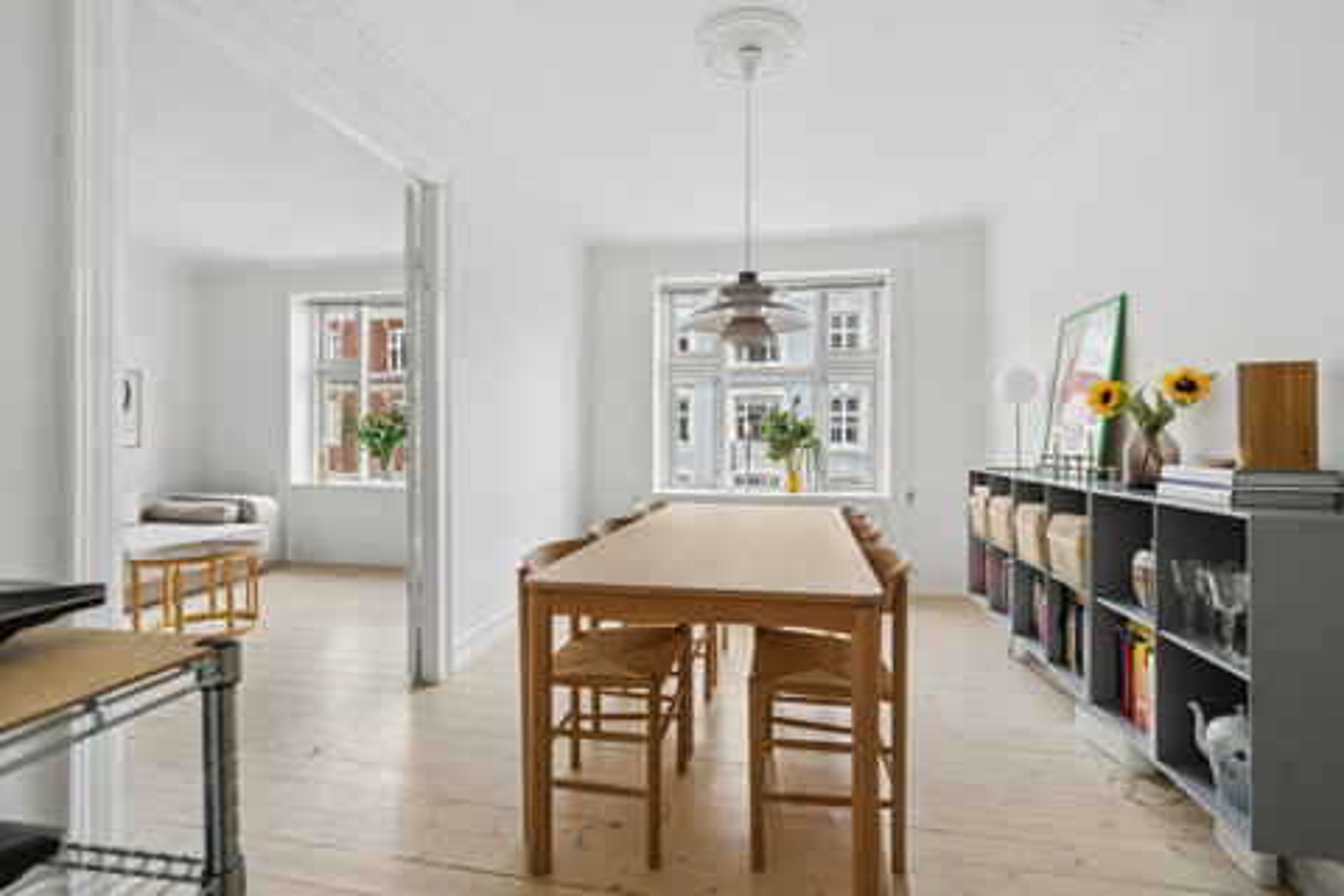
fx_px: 560
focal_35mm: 15
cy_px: 448
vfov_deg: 77.3
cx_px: 672
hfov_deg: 100.4
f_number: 5.6
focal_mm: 15
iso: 200
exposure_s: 1/60
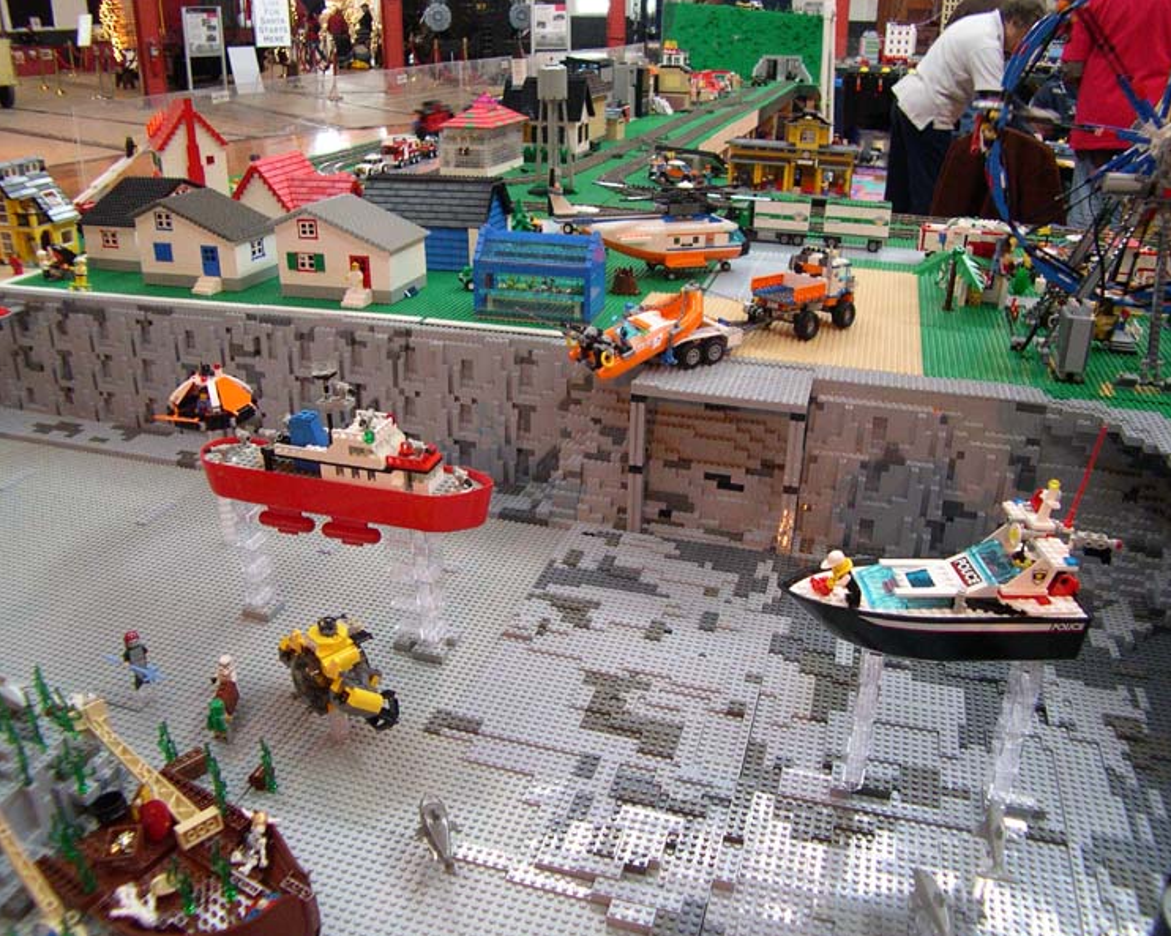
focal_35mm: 40
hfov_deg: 45.8
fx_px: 1386
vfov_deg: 37.3
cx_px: 554
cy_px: 472
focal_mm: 8
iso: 400
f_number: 2.8
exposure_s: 1/14.4
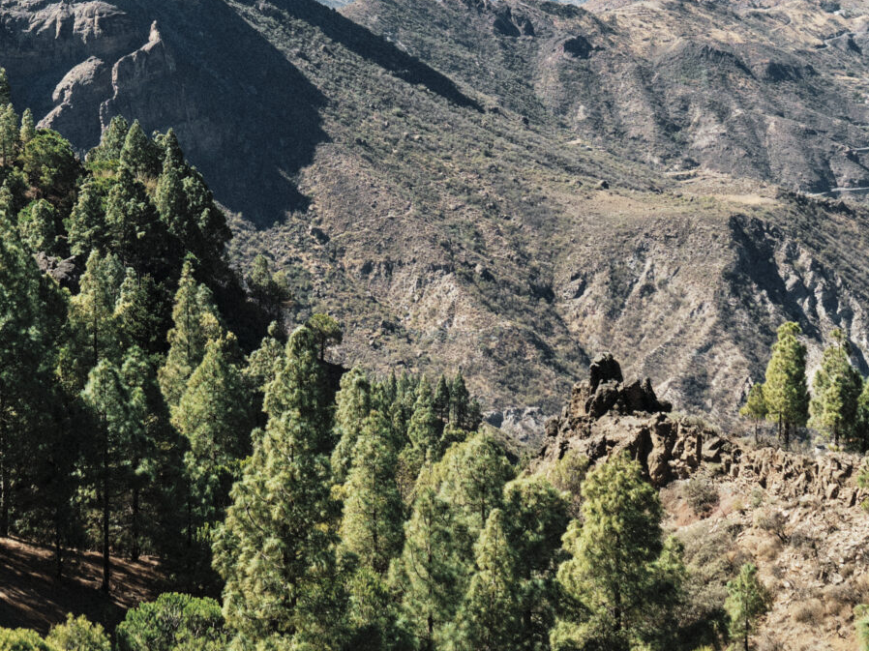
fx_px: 2133
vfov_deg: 17.1
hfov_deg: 22.9
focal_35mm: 85
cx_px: 271
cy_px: 45
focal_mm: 20.6
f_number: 5.6
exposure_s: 1/500
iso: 160
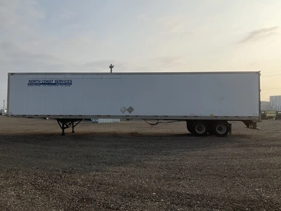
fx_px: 243
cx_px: 137
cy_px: 103
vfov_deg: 46.8
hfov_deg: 60.0
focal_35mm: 30
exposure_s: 1/2538
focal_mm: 3
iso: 25
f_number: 1.8
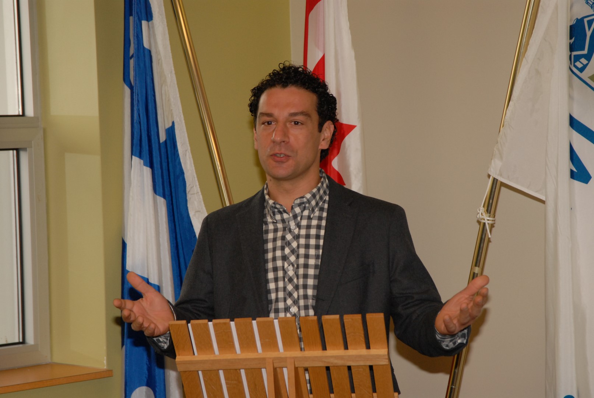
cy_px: 199
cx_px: 297
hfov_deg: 16.1
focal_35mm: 128
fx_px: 2106
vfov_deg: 10.8
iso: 500
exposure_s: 1/200
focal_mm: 85
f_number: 6.3
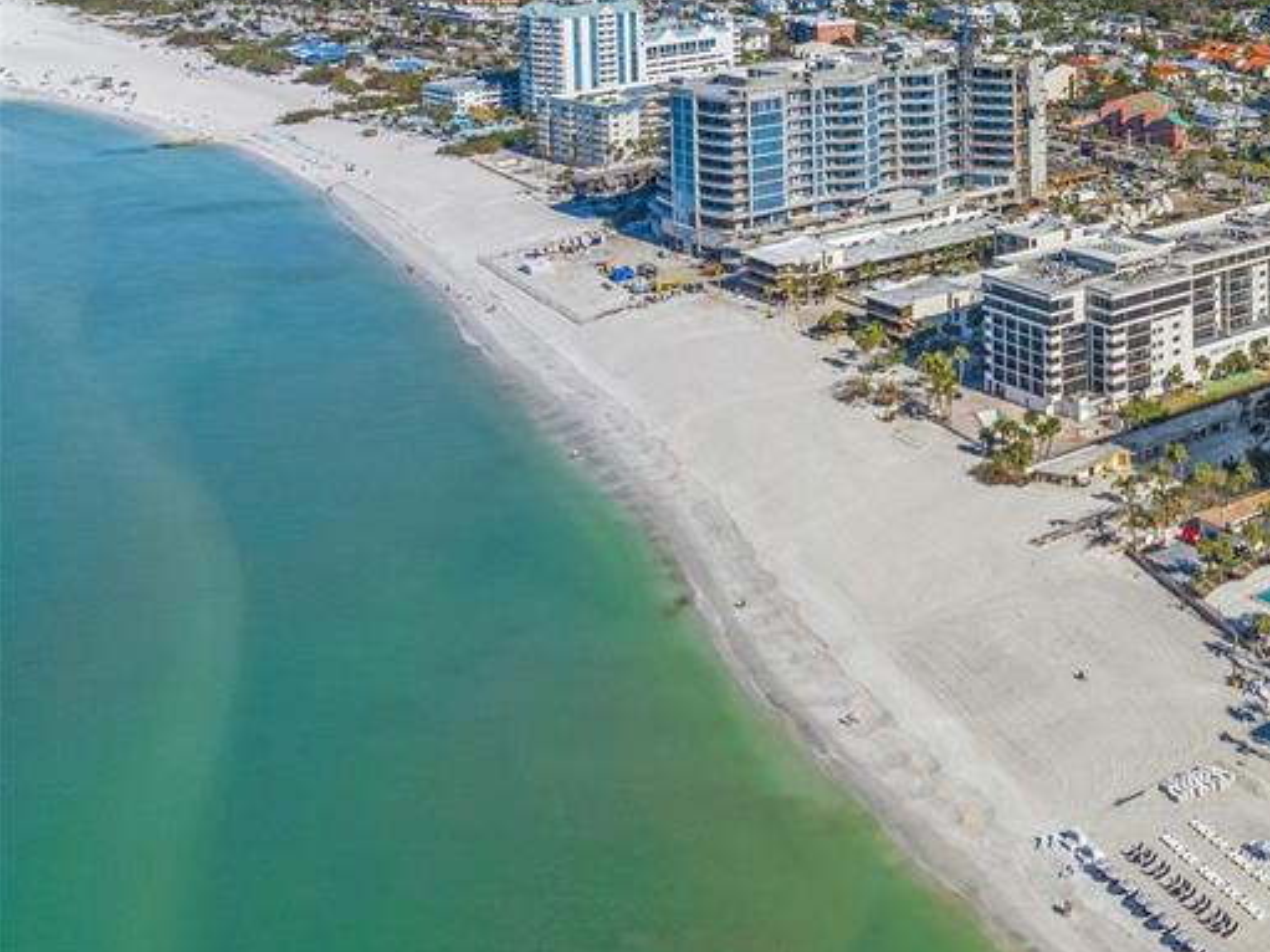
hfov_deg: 35.8
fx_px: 1761
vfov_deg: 29.9
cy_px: 281
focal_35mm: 48
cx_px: 1269
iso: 100
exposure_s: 1/2500
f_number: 2.8
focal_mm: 12.29
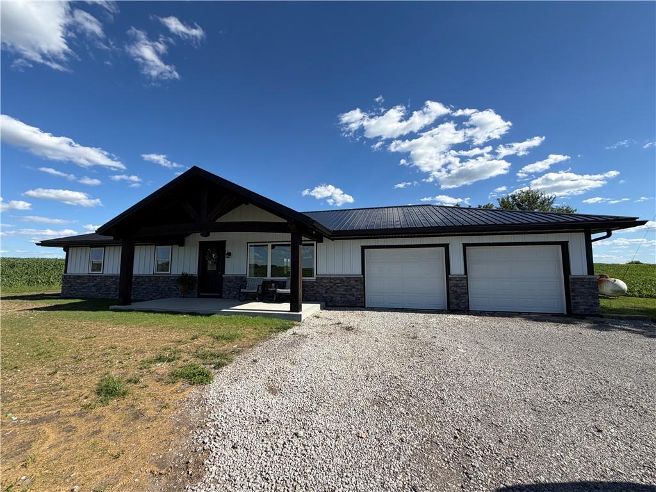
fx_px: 265
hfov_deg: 102.1
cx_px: 328
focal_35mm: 14
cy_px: 246
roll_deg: +0.6
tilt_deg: +4.9
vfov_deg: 85.7
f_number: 2.2
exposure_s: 1/901
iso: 20
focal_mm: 2.22
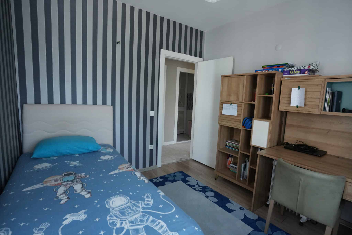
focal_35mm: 17
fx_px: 166
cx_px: 176
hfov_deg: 93.3
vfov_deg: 70.4
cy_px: 118
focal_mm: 17
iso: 1250
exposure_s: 1/160
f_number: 4
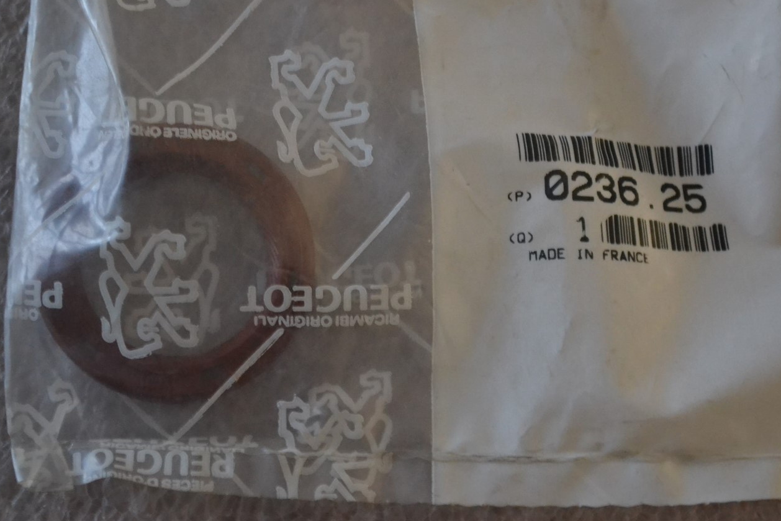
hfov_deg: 23.0
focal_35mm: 89
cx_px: 400
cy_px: 265
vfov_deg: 15.4
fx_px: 1921
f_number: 5.6
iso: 3200
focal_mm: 55
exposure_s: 1/13
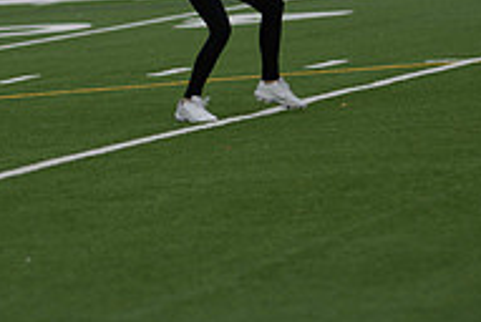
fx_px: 5473
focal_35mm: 409
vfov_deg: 3.4
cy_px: -64
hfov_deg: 5.0
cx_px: 156
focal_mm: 135
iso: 64
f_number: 2.8
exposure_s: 1/200
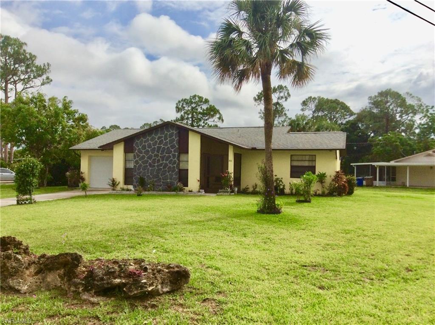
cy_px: 162
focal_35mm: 32
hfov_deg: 56.9
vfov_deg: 44.0
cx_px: 218
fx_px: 401
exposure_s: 1/3012
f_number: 2.4
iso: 32
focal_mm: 3.3
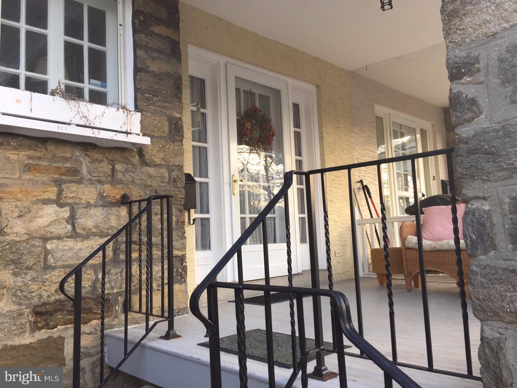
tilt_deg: +7.5
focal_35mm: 29
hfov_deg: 61.7
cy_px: 194
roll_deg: +1.4
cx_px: 258
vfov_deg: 48.2
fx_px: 433
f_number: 2.2
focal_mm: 4.15
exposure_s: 1/60
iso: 40
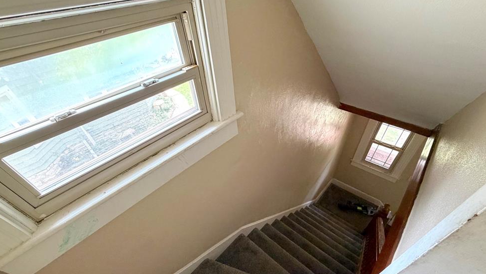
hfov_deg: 99.4
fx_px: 206
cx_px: 243
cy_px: 163
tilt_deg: -43.6
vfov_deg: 66.5
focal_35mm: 16
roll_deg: +5.2
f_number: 2.2
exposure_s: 1/62
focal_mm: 2.22
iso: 320
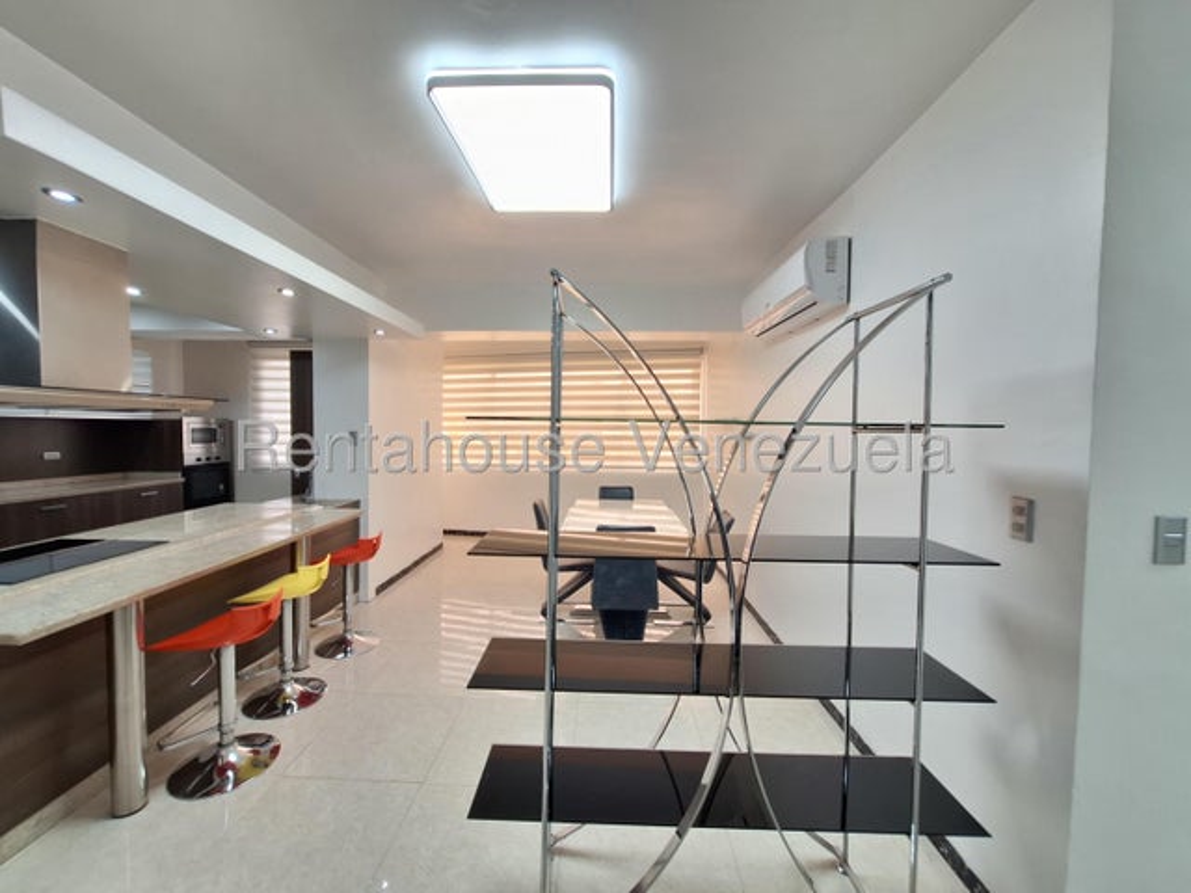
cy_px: 446
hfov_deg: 106.2
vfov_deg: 89.9
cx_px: 596
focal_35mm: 13
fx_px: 447
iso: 64
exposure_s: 1/40
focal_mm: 1.74
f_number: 2.2
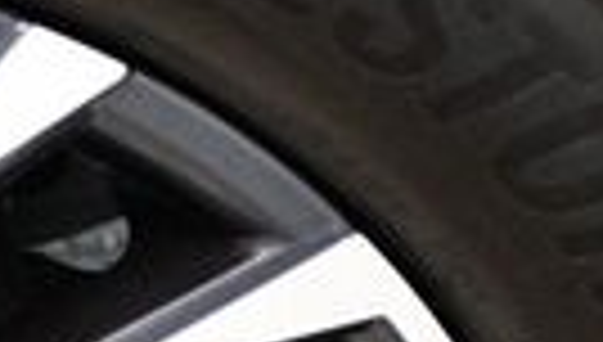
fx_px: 5031
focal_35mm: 314
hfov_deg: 6.7
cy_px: 778
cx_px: -495
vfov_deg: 3.8
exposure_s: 1/60
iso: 4000
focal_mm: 42
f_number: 4.5
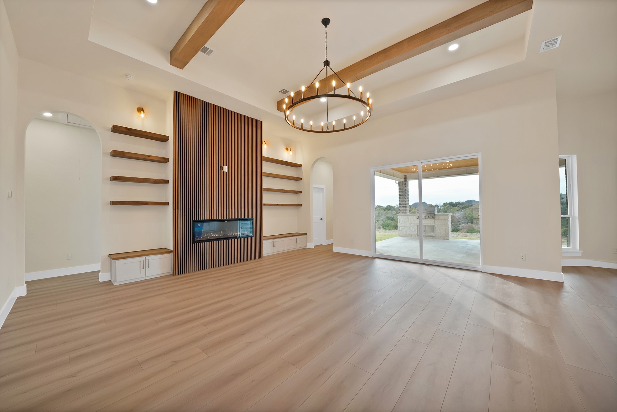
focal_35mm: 12
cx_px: 308
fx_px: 206
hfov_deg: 112.6
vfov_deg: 90.1
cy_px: 206
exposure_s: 1/15
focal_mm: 12
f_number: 9
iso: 640
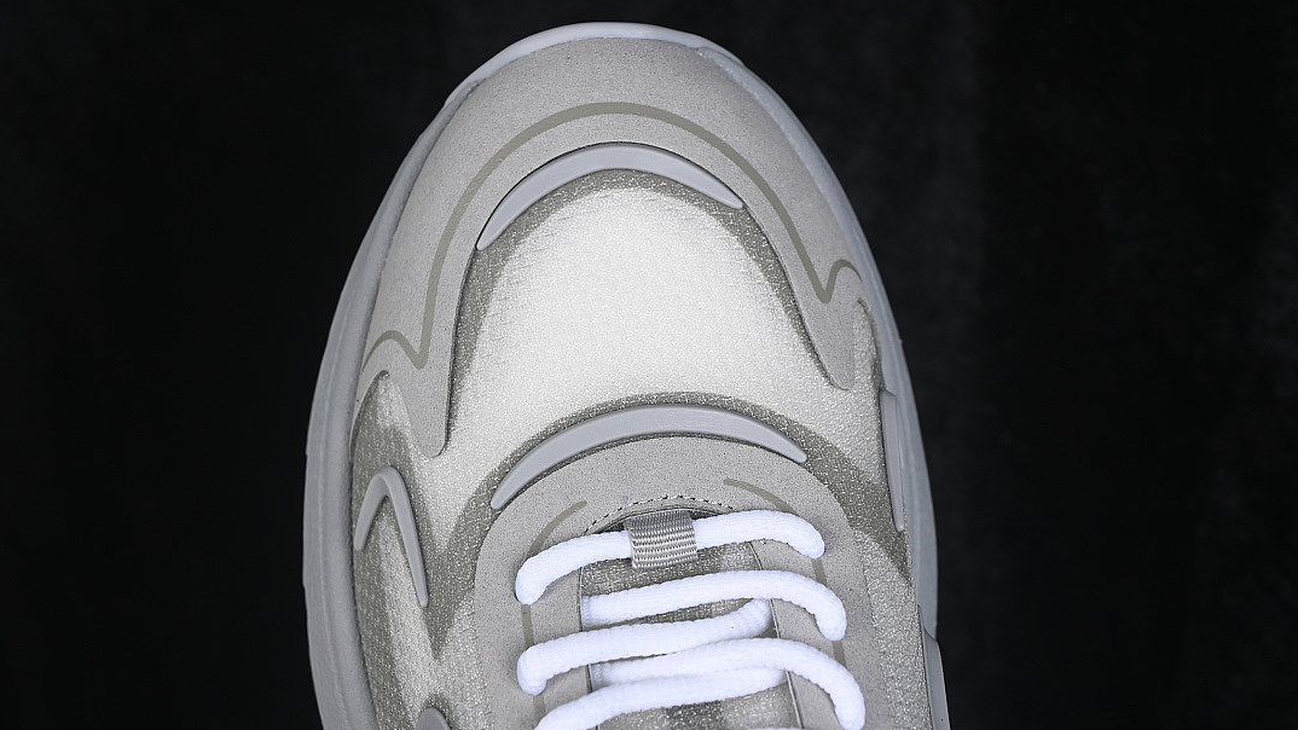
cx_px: 650
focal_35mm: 79
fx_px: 2719
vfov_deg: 15.3
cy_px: 409
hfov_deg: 26.9
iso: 160
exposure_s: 1/80
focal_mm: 50
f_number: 7.1
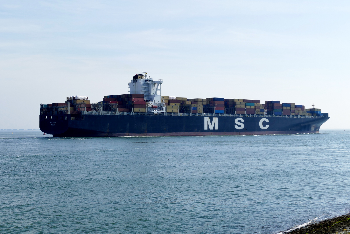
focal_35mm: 54
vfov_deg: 25.1
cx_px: 175
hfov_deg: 36.9
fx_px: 525
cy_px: 117
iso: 125
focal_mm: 19.84
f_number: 5.6
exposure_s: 1/1000
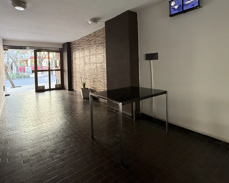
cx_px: 96
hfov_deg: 82.6
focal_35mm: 19
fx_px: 129
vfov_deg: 69.5
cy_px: 66
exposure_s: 1/60
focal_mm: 2.22
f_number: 2.2
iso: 400
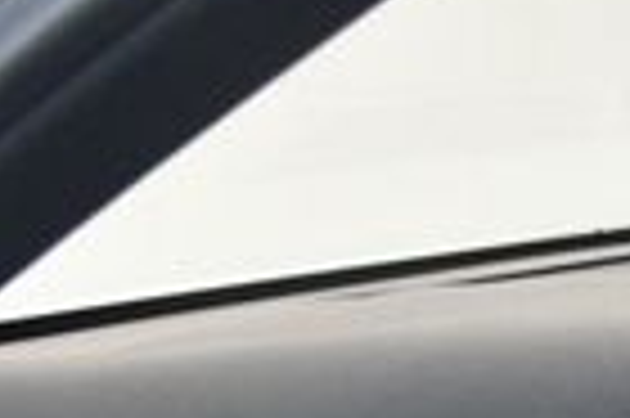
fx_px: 2884
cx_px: 1215
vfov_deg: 7.9
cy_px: 890
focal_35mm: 165
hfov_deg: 11.4
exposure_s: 1/60
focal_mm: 24
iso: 3200
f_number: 3.8
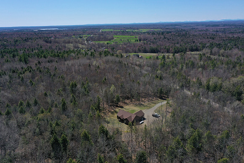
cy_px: 82
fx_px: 190
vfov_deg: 46.4
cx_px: 122
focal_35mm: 28
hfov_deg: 65.5
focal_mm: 10.26
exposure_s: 1/500
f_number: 6.3
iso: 100
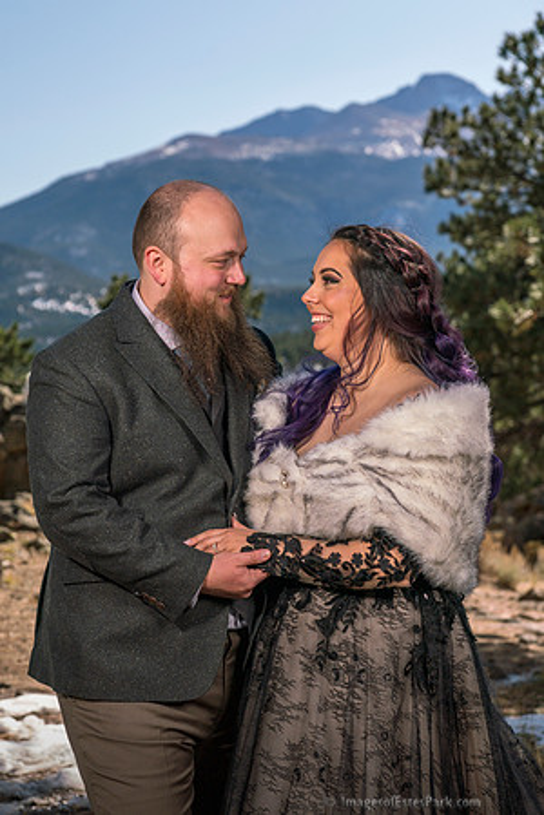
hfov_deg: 22.6
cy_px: 408
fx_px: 1360
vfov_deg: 33.4
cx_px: 272
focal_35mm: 60
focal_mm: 60
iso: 200
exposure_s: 1/2500
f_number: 4.5
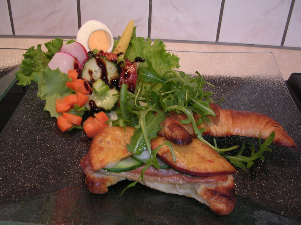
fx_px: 339
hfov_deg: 47.9
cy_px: 112
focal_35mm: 39
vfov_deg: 36.8
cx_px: 147
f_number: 2.8
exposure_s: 1/30
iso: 100
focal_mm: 5.8
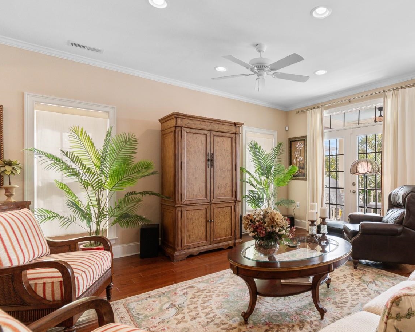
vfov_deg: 68.0
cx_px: 264
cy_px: 175
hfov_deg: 78.6
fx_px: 246
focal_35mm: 20
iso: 100
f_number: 4.5
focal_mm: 10
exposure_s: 1/15
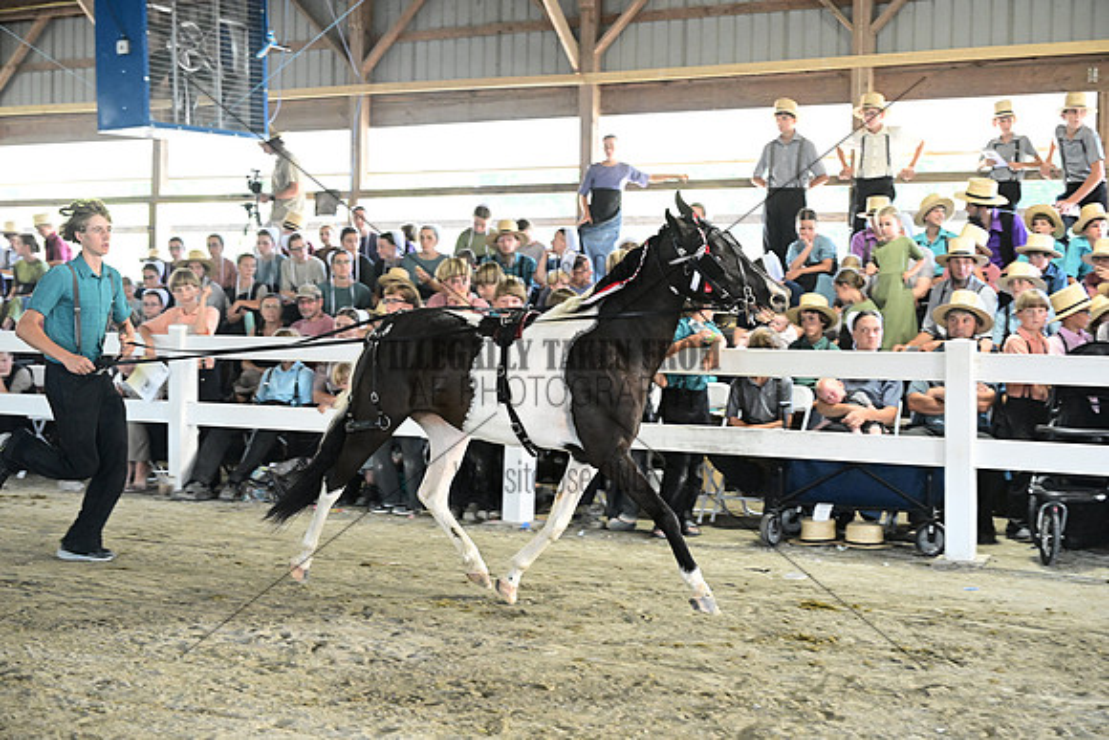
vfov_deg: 27.5
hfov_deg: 40.3
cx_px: 554
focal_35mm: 49
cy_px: 370
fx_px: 1510
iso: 6400
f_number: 4
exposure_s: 1/357
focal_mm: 49
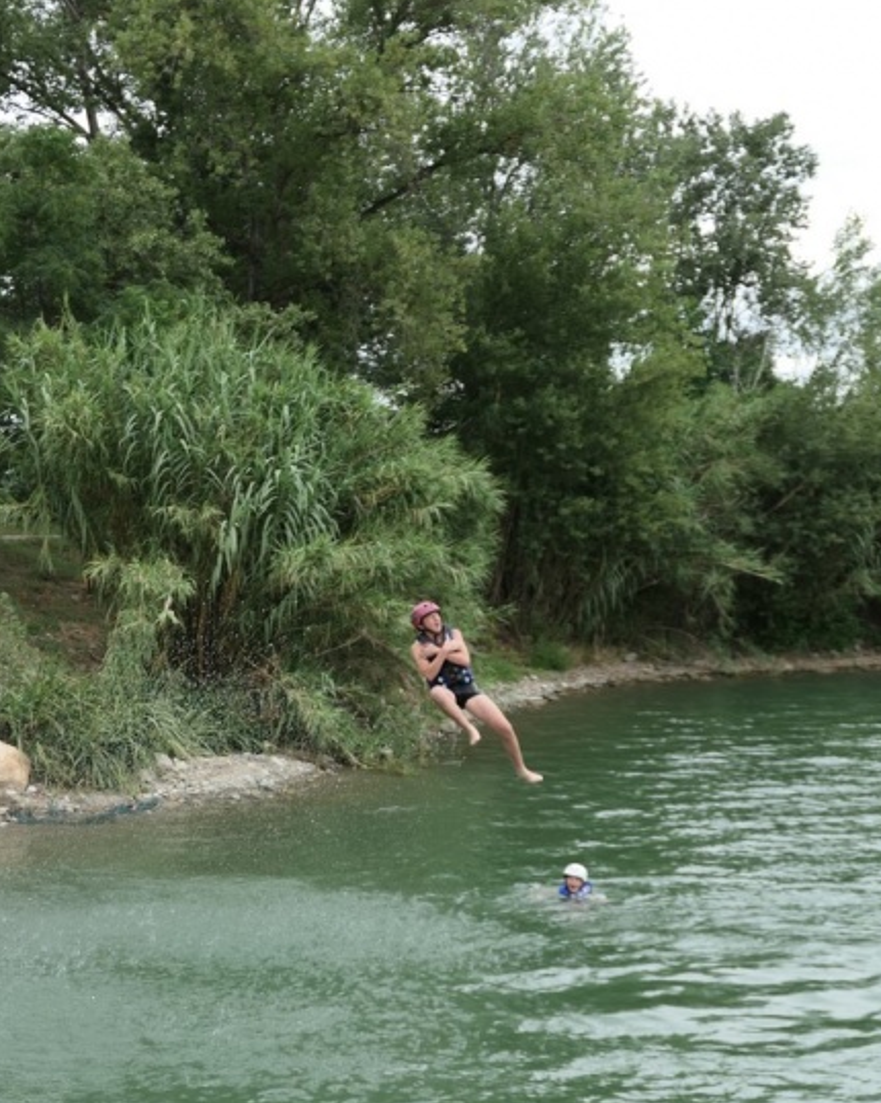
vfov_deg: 30.7
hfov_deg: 24.9
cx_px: 338
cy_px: 746
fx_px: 1989
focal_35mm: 61
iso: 125
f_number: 2.8
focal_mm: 14.2
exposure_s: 1/640
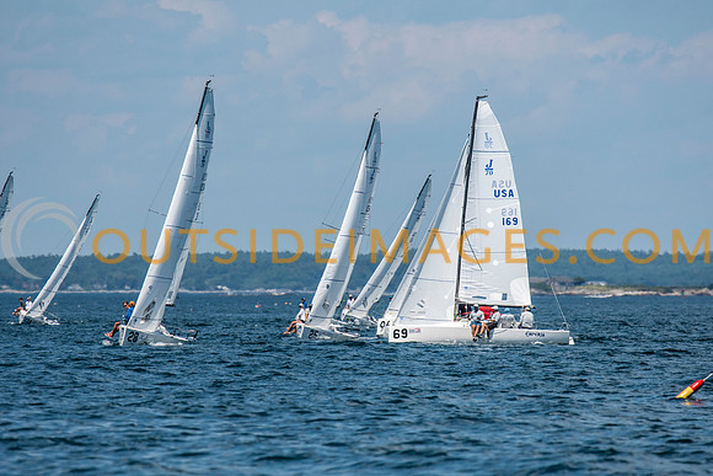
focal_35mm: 457
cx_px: 362
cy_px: 242
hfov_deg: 4.5
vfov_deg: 3.0
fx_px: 9054
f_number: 5.6
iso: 320
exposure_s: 1/3200
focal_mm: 300
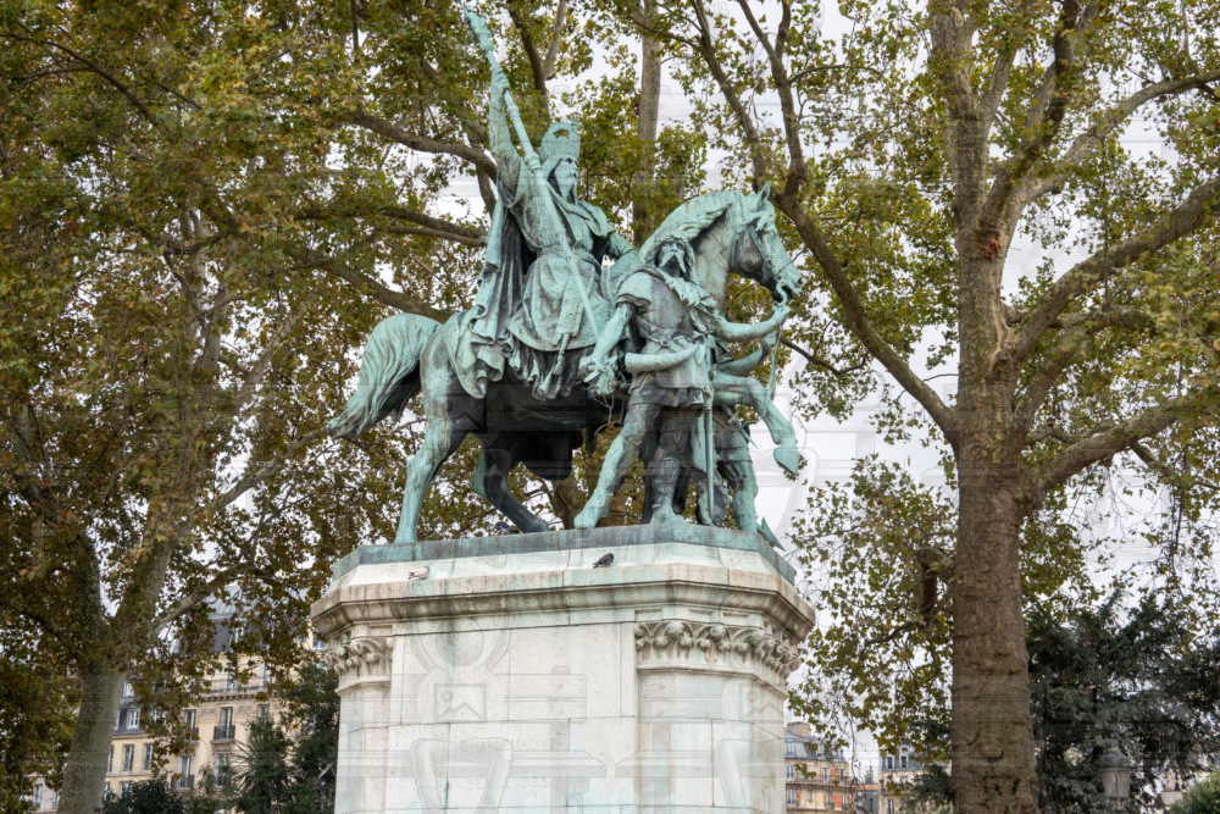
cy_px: 407
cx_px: 610
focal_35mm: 44
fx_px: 1474
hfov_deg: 45.0
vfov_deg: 30.9
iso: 200
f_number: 6.3
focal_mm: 29
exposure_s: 1/200
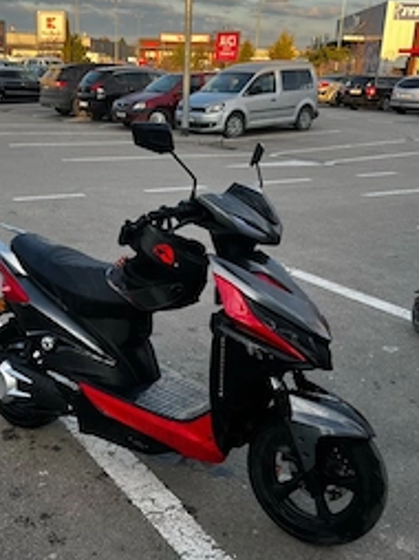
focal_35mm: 41
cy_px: 302
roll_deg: -2.4
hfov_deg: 34.8
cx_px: 150
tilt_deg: -19.1
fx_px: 663
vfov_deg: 45.8
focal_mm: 5.7
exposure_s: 1/614
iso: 50
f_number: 1.5
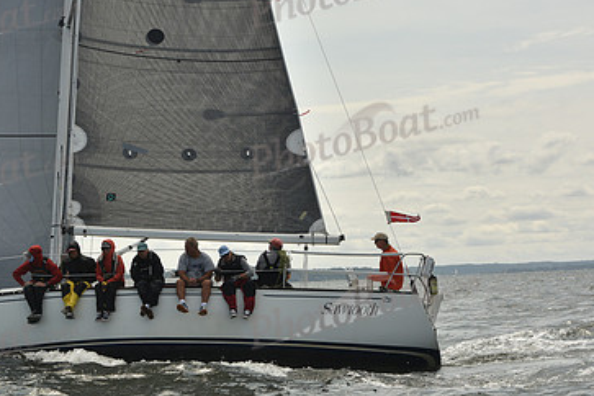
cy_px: 245
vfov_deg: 12.2
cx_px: 165
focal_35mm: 112
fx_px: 1848
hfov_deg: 18.2
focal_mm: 70
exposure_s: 1/800
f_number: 10
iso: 250
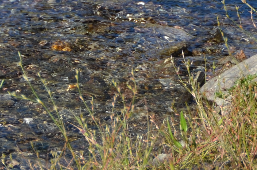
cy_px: -97
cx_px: 201
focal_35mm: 736
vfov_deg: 1.9
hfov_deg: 2.8
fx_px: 5243
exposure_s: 1/500
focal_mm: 112
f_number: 5.6
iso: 100
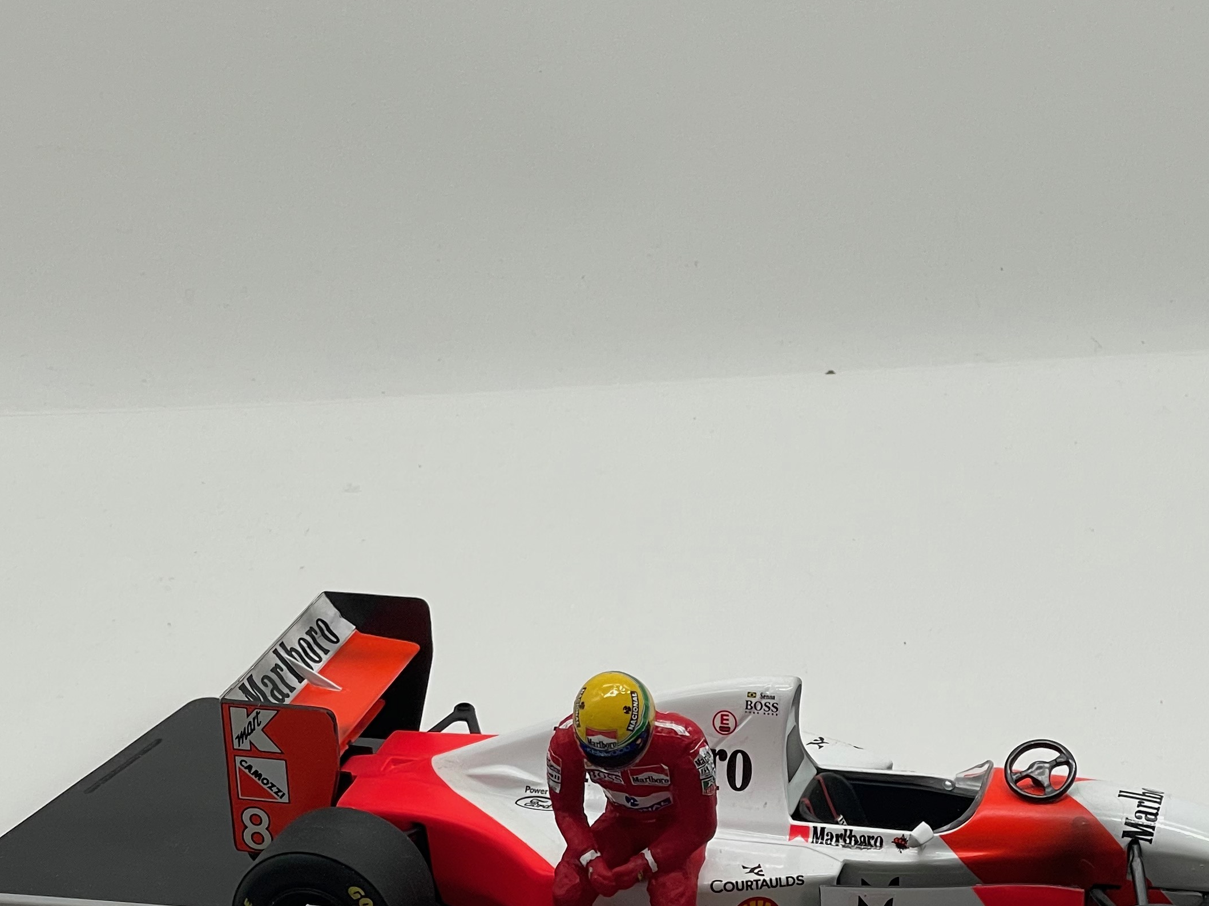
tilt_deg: -24.6
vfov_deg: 14.8
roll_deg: +1.4
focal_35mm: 99
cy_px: 741
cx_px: 764
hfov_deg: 19.8
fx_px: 3457
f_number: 2
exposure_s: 1/99
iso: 40
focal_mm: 6
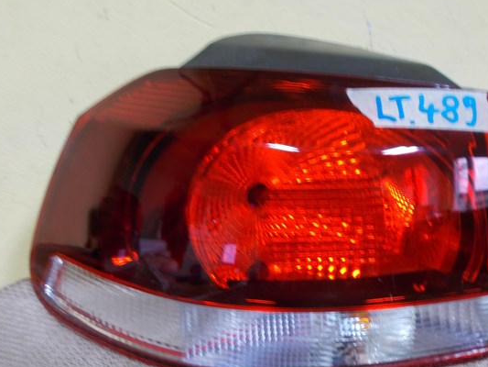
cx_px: 280
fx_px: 550
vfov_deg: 36.4
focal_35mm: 39
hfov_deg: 47.7
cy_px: 251
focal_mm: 4.6
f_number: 3.2
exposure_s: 1/3
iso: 200
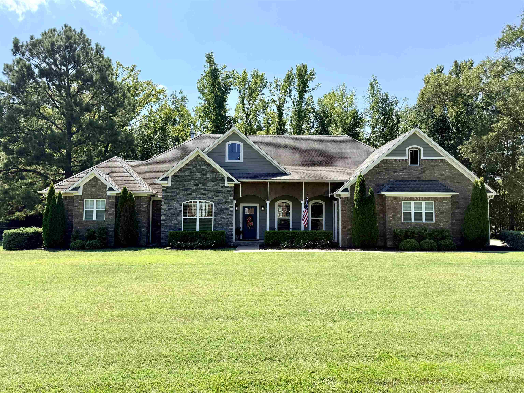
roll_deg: -0.8
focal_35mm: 24
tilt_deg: +4.7
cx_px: 262
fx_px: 363
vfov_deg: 56.8
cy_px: 196
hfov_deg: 71.6
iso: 80
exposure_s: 1/3021
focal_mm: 6.76
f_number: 1.78
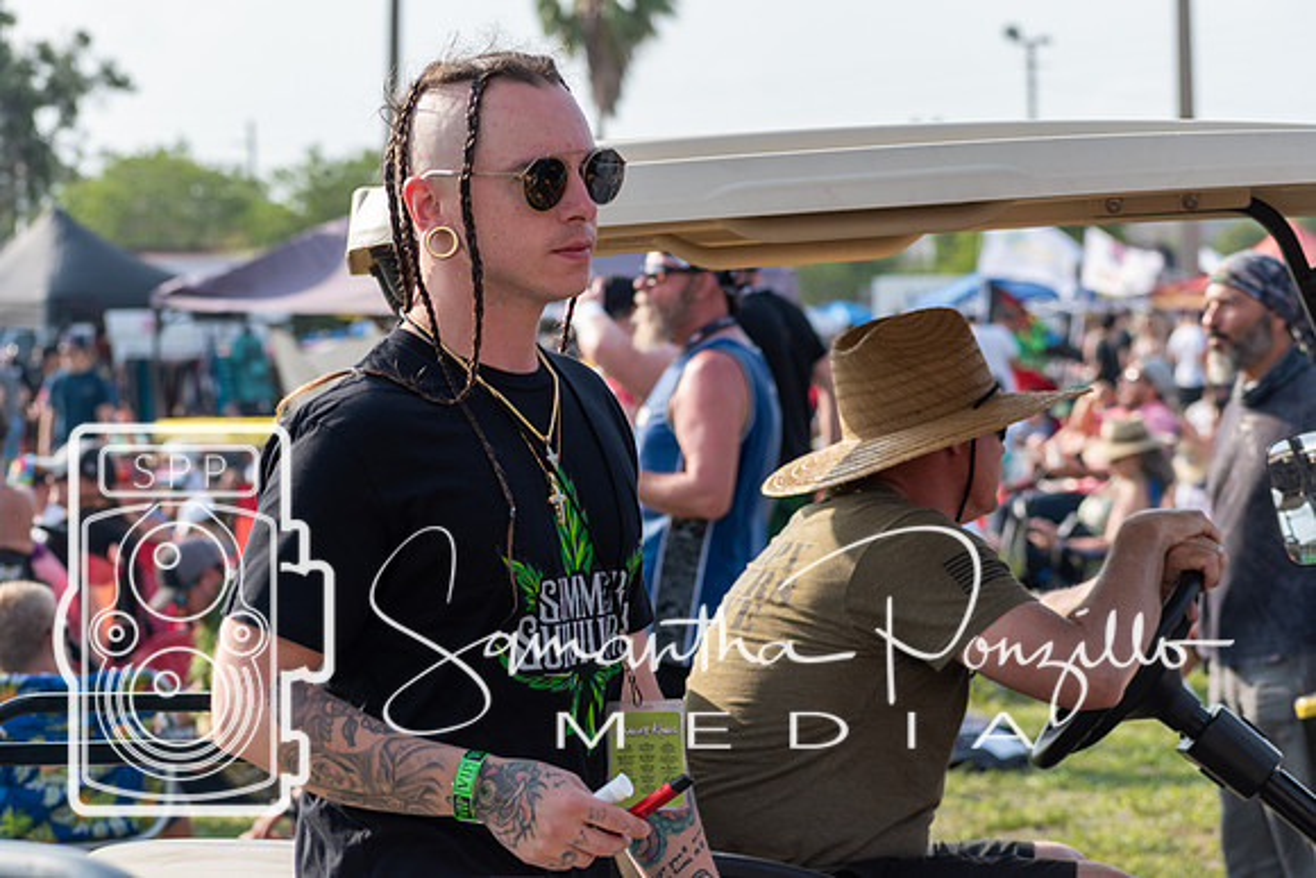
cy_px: 439
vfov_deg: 9.6
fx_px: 5210
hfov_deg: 14.4
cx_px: 658
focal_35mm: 142
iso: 200
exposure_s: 1/640
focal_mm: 95
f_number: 6.3
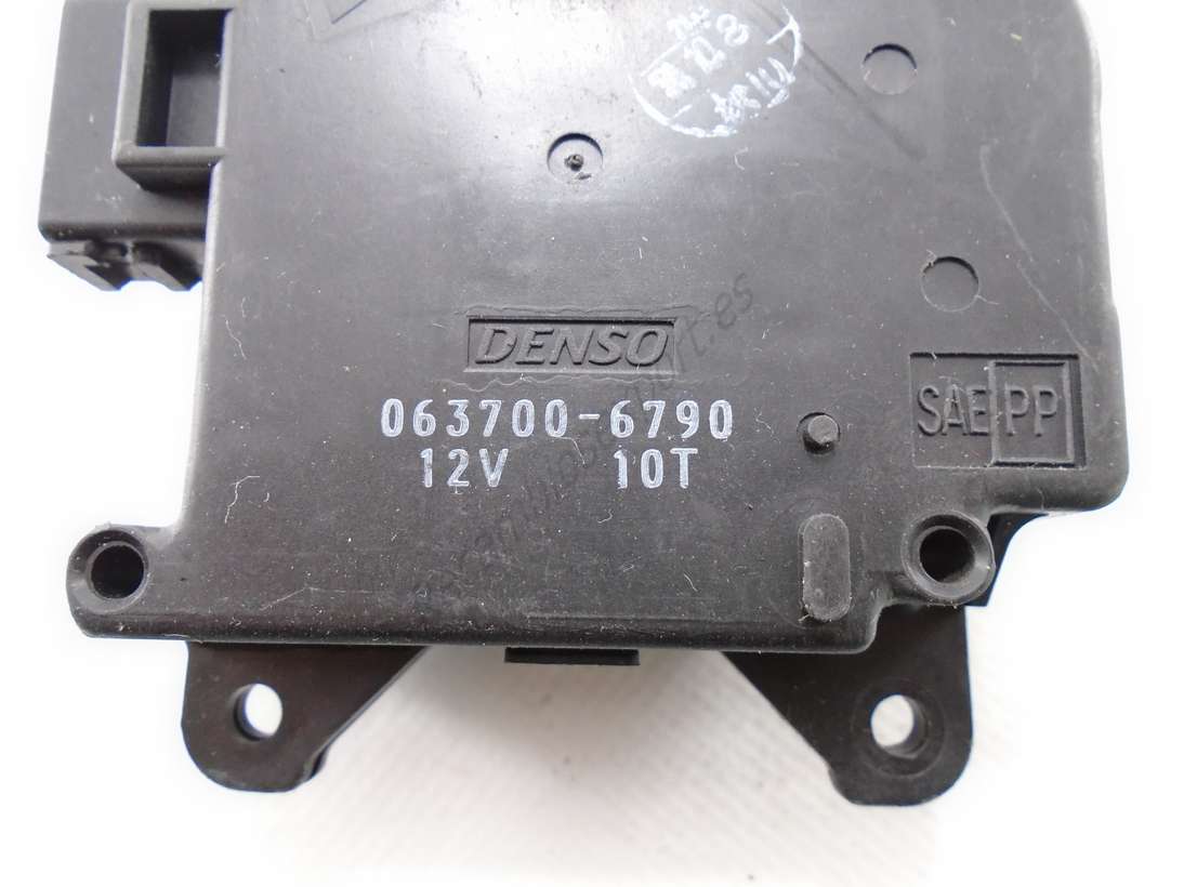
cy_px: 444
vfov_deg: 53.0
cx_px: 592
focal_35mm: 26
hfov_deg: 67.3
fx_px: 889
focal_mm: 4.6
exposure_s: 1/30
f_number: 3.2
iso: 250
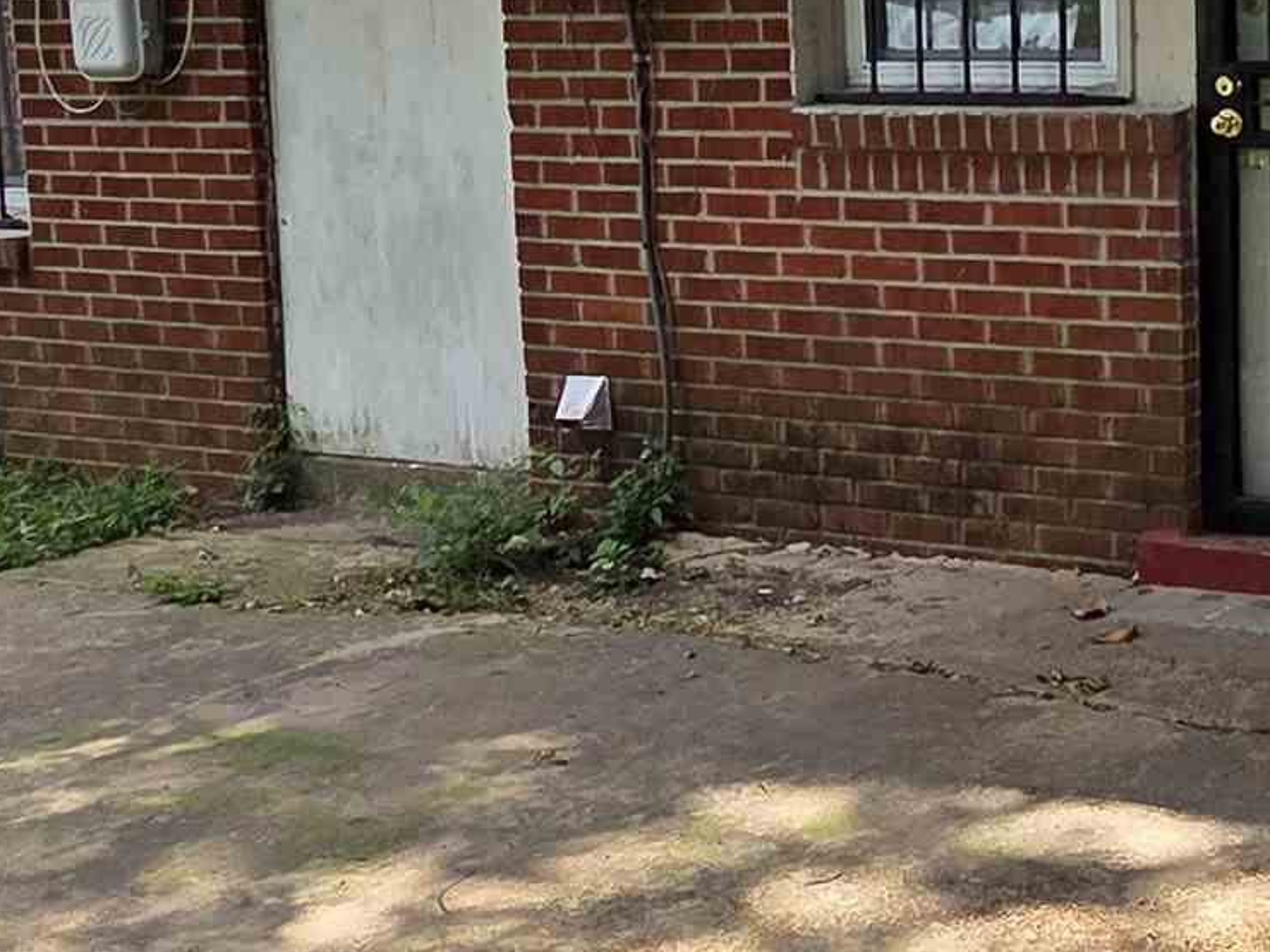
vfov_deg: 26.8
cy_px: 293
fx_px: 1981
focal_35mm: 54
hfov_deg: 32.4
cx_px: 1297
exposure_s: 1/553
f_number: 2.2
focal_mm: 2.2
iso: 50
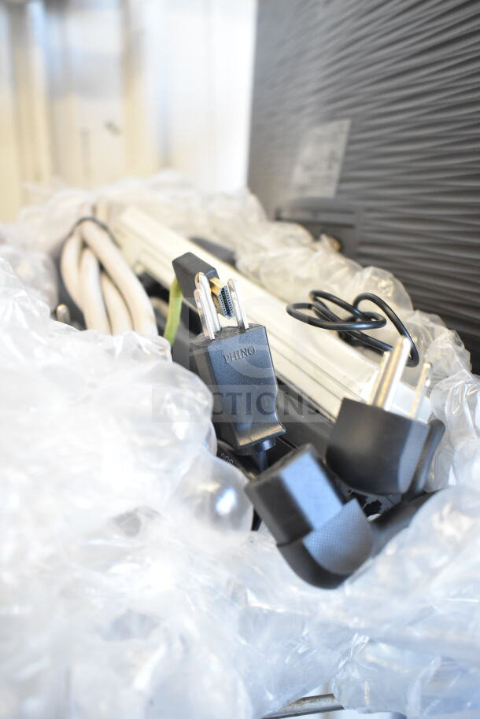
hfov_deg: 36.9
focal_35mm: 36
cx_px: 240
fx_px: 719
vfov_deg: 53.1
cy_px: 360
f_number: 3.8
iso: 1600
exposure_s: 1/160
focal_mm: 24
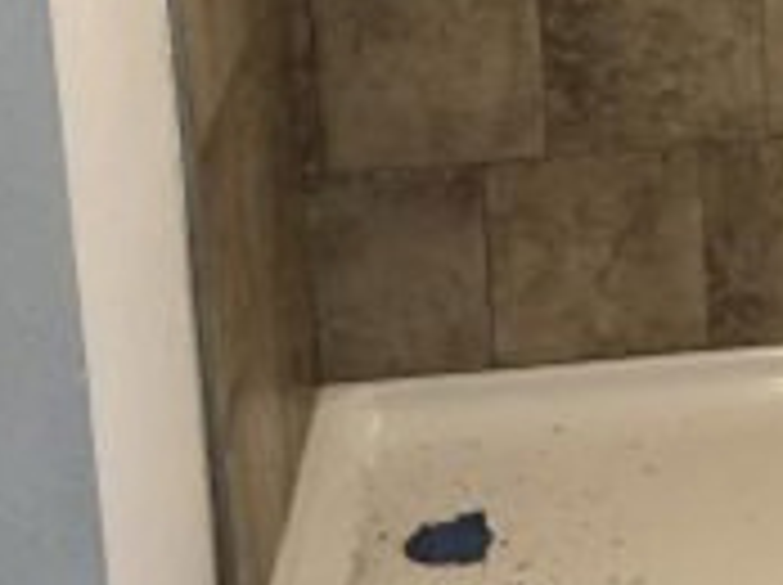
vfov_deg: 13.7
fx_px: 2327
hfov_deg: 18.2
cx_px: 914
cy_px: -198
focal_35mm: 103
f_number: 1.8
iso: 25
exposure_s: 1/30
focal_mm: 4
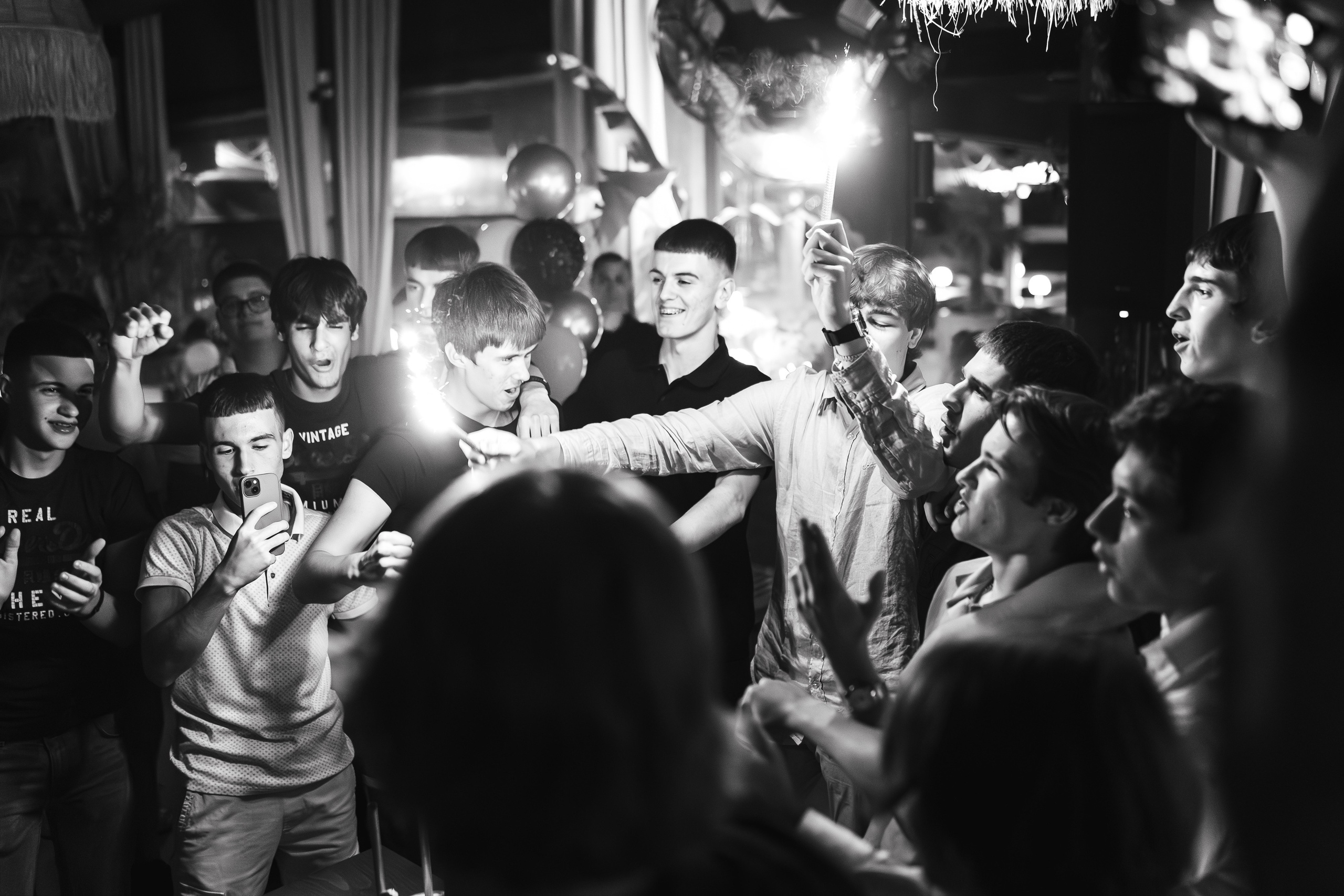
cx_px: 672
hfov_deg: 54.4
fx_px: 1307
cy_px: 448
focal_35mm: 35
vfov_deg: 37.9
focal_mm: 35
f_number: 1.6
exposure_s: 1/160
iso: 8000
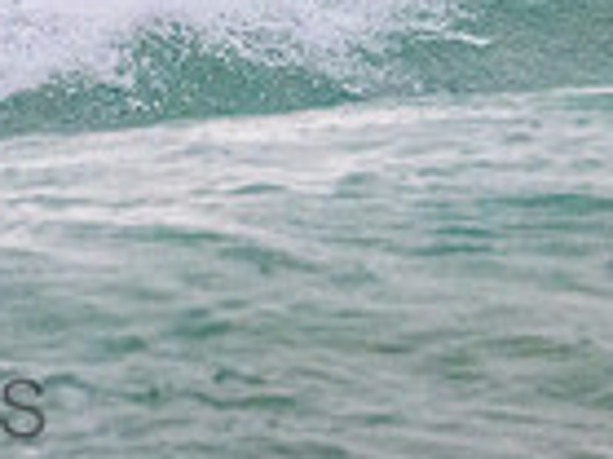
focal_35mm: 2416
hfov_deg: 0.8
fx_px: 42747
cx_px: -295
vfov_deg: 0.6
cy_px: -333
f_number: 11
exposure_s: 1/2000
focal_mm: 600
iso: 10000
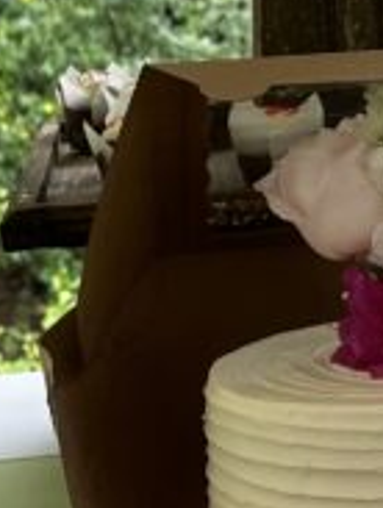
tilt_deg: -9.9
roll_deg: +4.3
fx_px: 1970
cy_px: 180
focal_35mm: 134
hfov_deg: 11.0
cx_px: 355
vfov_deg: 14.7
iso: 64
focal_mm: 6.86
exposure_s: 1/121
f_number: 1.78
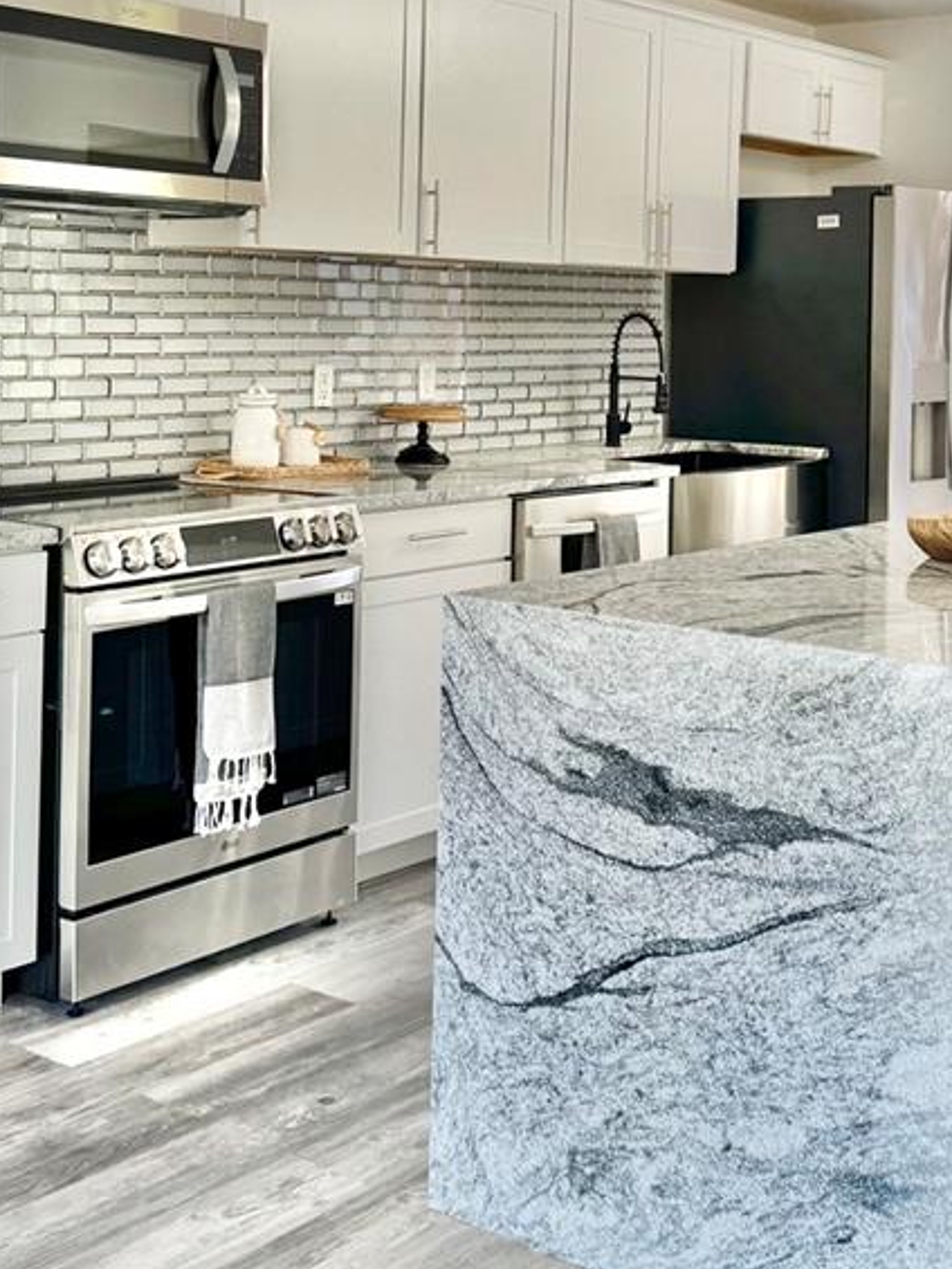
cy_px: 335
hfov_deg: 28.4
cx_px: 606
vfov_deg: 36.7
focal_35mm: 51
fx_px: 1869
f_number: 1.78
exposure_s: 1/120
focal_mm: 6.76
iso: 80
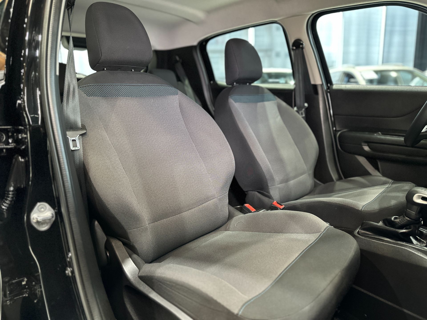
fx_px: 296
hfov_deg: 71.6
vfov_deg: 56.8
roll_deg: +1.6
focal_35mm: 24
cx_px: 214
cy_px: 160
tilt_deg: -12.2
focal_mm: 6.86
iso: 640
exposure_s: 1/40
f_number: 1.78
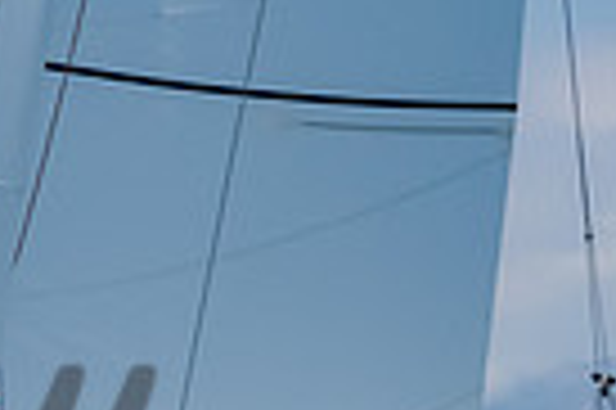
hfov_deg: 3.0
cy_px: 577
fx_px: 11741
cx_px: -467
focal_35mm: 687
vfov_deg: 2.0
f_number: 13
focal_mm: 105
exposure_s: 1/1000
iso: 640
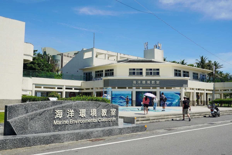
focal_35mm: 36
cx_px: 116
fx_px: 232
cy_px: 78
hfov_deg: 53.1
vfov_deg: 36.9
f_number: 9
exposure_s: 1/125
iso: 100
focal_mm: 36
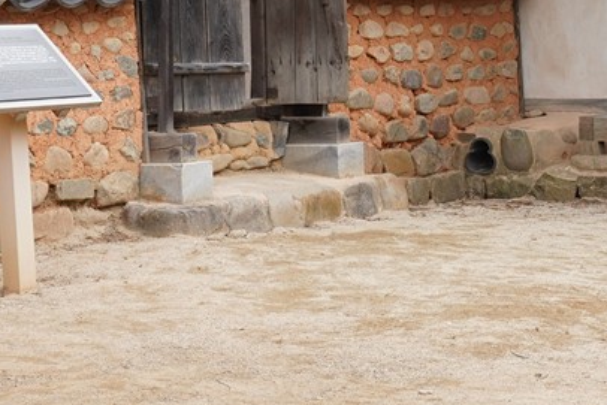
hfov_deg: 14.0
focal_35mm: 143
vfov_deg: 9.5
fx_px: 2412
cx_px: 670
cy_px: -57
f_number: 9
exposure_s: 1/100
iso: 400
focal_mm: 29
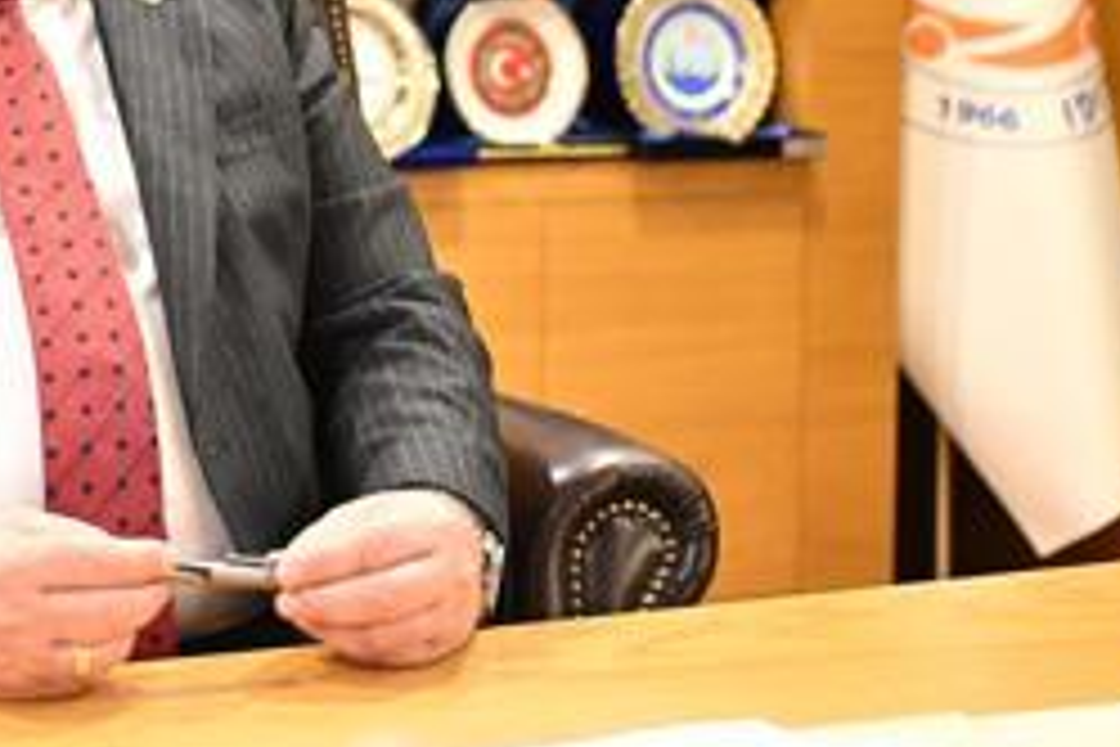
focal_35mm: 76
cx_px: 65
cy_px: -14
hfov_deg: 25.6
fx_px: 2364
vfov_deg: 17.5
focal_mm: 36
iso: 8000
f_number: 2.8
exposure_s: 1/200
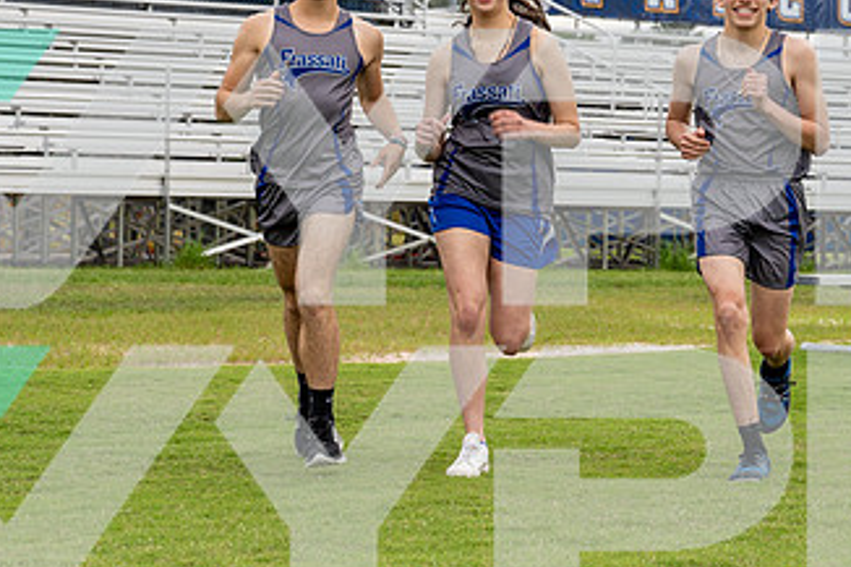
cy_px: 169
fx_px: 2859
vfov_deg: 11.3
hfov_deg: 16.9
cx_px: 452
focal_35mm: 121
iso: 160
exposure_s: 1/250
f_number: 5
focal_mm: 68
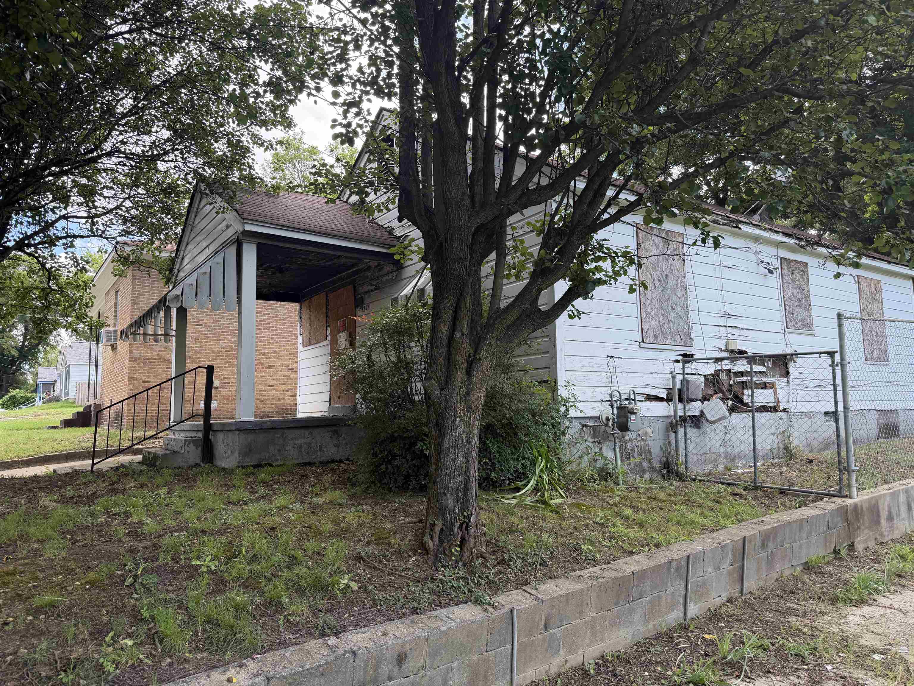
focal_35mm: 24
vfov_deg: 56.8
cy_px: 343
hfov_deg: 71.6
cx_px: 457
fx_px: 634
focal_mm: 6.76
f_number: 1.78
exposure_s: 1/627
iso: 100
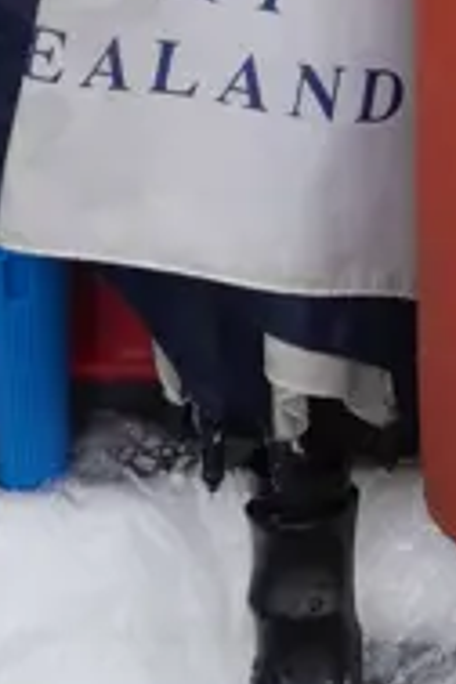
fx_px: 5130
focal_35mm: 270
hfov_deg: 5.1
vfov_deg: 7.3
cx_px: 632
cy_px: -767
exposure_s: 1/125
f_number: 5.2
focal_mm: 24
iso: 200
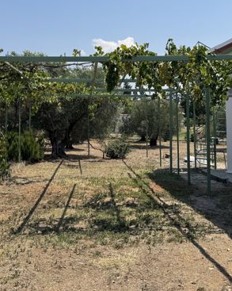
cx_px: 95
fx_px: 387
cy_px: 98
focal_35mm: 45
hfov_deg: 33.3
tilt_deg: +2.9
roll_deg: +0.7
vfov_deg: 40.7
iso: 80
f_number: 1.78
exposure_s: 1/5814
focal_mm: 6.76
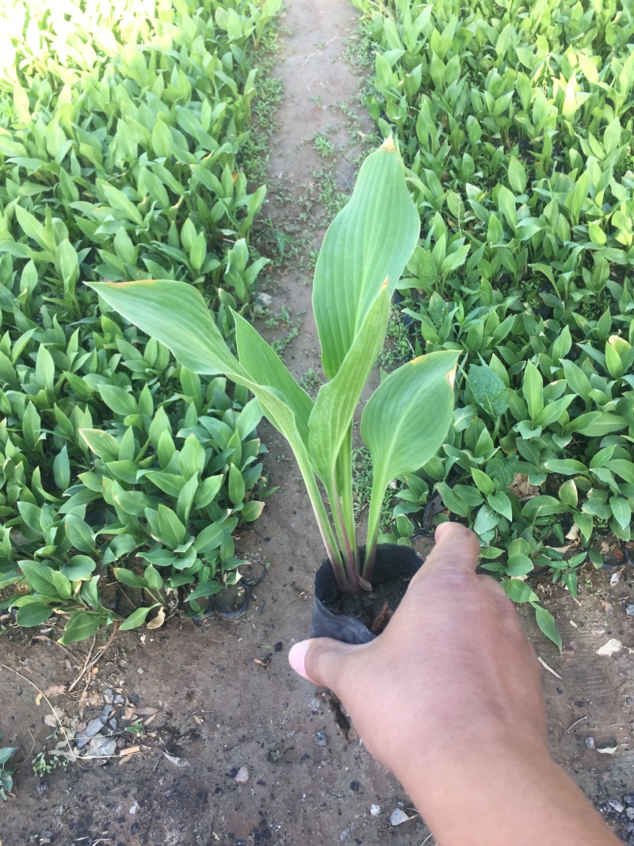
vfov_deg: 61.7
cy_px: 423
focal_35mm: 29
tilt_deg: -58.9
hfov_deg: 48.2
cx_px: 317
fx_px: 708
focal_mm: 4.15
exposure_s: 1/117
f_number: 2.2
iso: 32
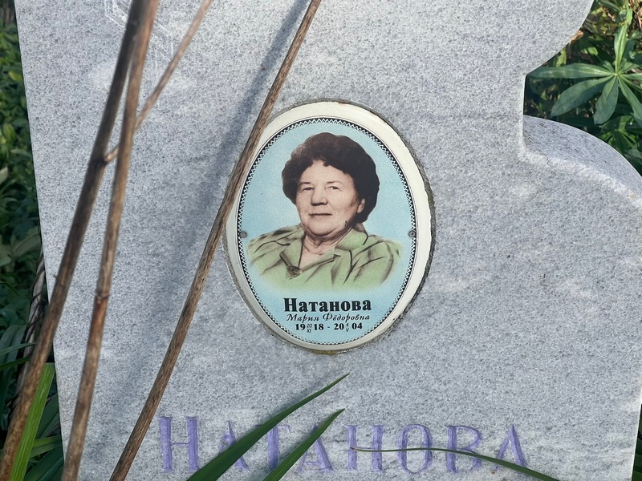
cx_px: 321
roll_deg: -0.5
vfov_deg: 19.1
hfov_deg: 25.3
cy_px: 240
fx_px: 1428
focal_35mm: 77
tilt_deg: -28.0
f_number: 2.8
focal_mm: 9
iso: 32
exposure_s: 1/349
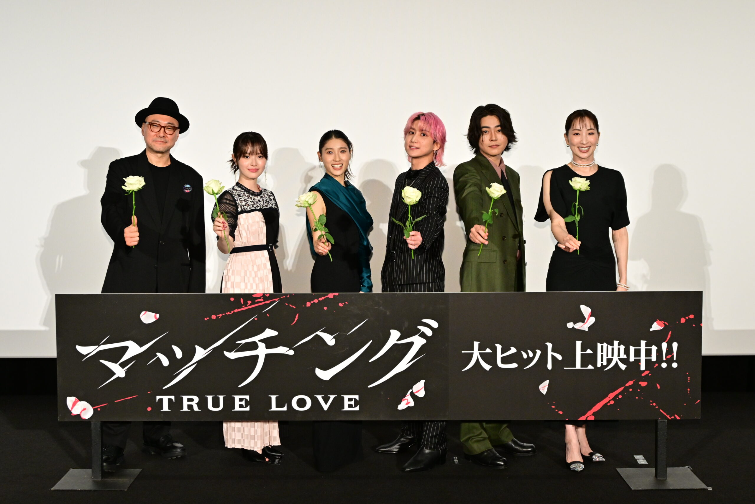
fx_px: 1153
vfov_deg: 24.6
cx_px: 378
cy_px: 252
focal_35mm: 55
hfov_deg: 36.2
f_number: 5
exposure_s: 1/200
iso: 1600
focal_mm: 37
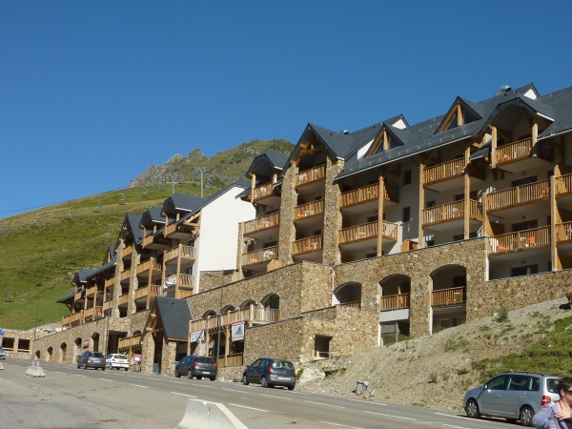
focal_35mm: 40
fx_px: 661
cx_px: 286
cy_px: 214
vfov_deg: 36.0
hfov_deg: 46.8
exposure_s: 1/500
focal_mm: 6.5
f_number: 5
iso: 80
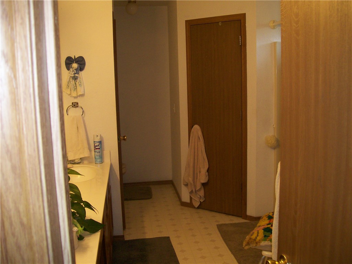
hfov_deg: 51.4
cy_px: 132
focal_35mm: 36
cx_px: 176
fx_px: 366
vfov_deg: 39.7
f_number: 2.7
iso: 140
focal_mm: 6
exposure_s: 1/64
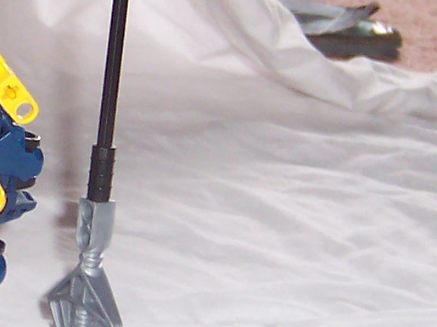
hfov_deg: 13.6
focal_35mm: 142
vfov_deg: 10.4
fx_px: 1792
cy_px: 86
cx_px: -31
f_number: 2.8
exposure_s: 1/60
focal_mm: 5.6
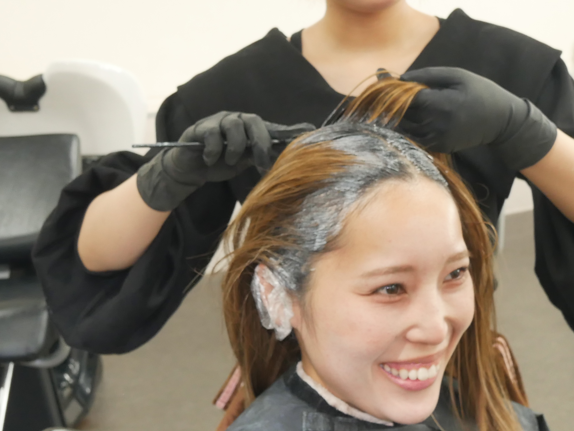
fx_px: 1012
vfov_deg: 24.0
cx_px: 350
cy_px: 152
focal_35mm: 61
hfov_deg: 31.6
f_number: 4.5
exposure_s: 1/50
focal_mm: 12
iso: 500
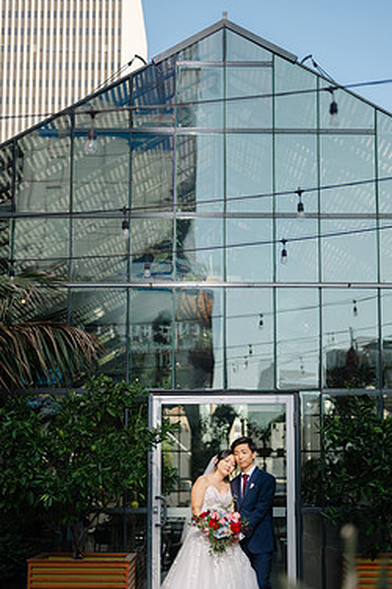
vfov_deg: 33.3
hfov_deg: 22.6
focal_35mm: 60
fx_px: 980
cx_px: 210
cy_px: 344
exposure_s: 1/2000
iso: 80
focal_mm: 50
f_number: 1.8
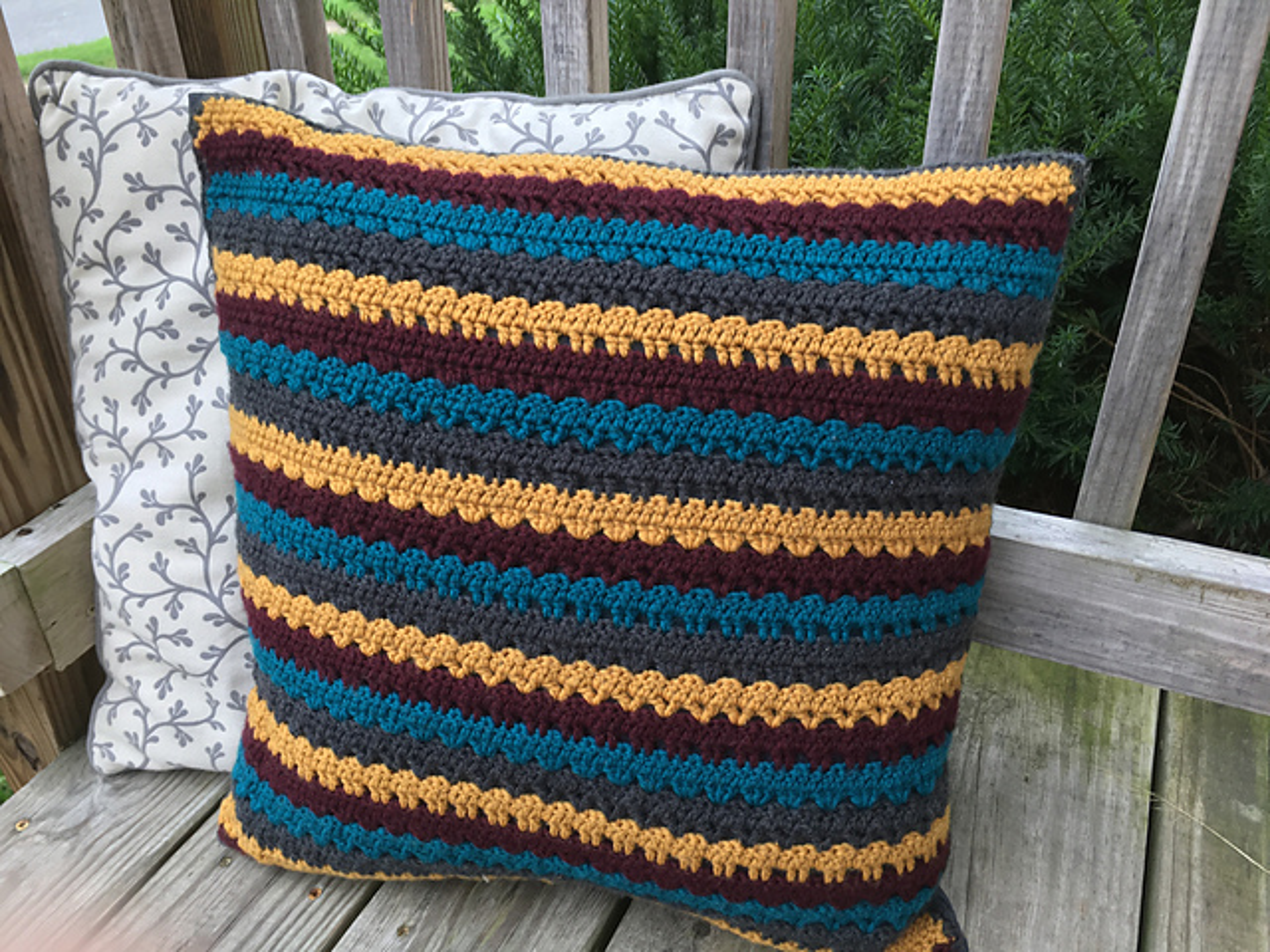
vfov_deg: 48.2
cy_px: 476
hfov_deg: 61.7
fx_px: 1064
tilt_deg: -34.1
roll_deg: +1.2
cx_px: 635
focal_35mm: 29
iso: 32
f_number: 2.2
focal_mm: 4.15
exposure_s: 1/60
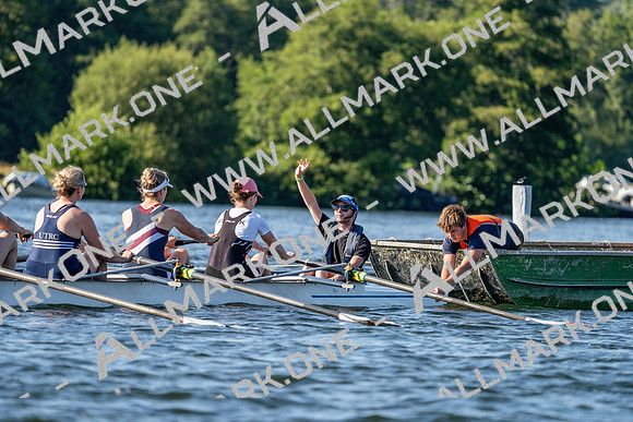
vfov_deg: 4.0
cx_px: 316
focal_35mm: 344
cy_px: 211
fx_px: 6050
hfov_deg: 6.0
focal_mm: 344
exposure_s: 1/1600
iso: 500
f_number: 6.3
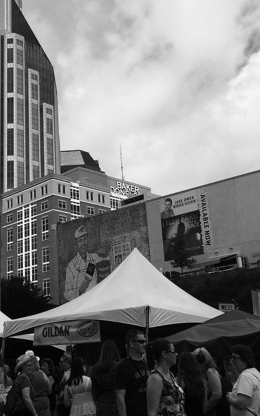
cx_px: 34
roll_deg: +1.3
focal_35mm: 50
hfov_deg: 25.2
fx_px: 567
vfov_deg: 40.2
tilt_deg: +18.6
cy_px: 178
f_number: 2.2
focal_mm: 4.15
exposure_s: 1/4115
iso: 32
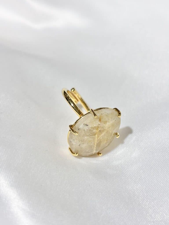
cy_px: 112
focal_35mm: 52
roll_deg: +11.1
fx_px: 338
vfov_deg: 36.8
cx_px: 84
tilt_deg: -37.4
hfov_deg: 28.0
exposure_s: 1/318
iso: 32
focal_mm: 5.96
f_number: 1.6
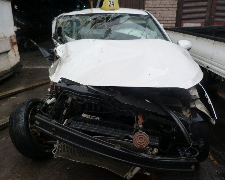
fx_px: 180
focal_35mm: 27
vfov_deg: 53.2
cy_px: 89
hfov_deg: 64.1
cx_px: 114
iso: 125
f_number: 2.8
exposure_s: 1/100
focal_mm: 4.5
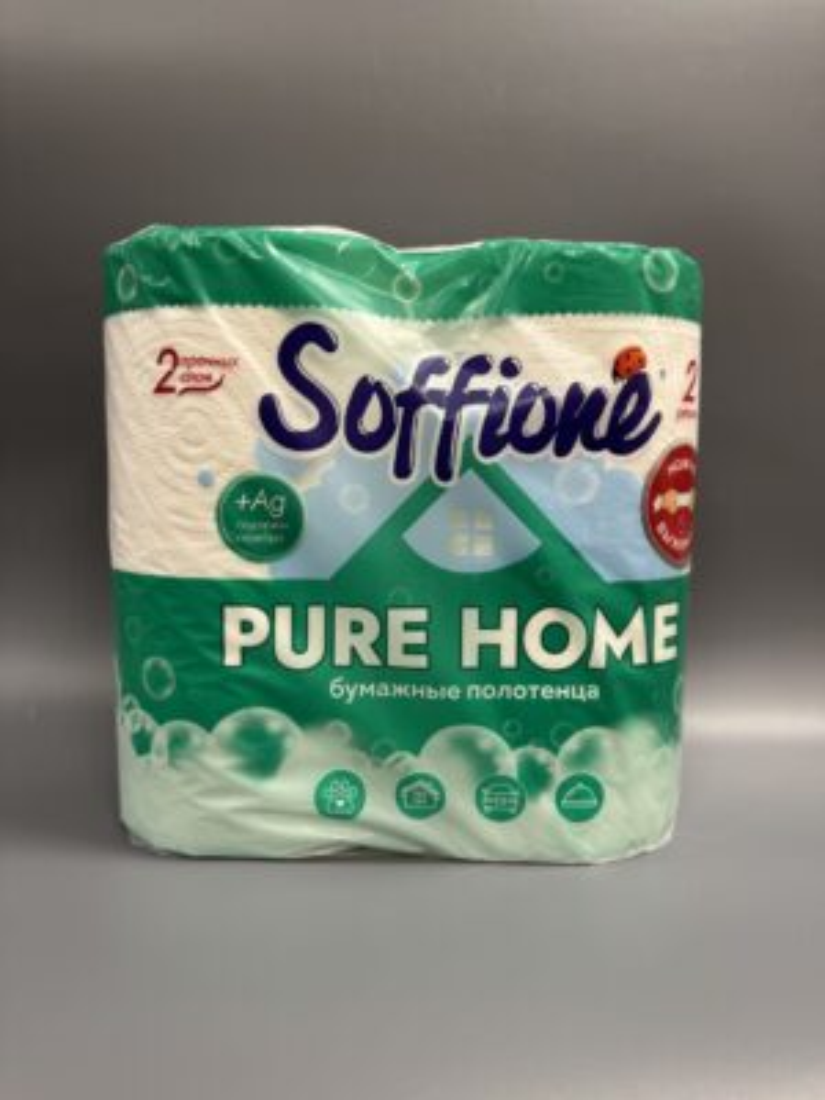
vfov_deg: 71.6
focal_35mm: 24
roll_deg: -0.7
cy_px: 550
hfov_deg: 56.8
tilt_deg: -3.8
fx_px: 763
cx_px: 412
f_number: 1.78
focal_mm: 6.76
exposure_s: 1/50
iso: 125
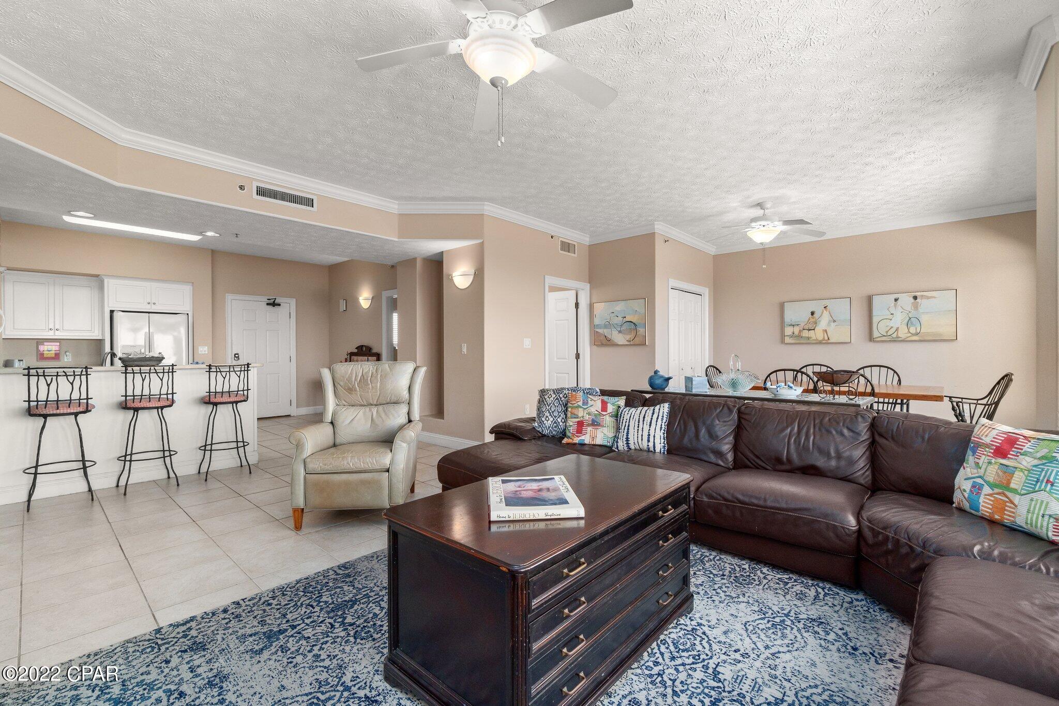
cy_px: 353
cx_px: 530
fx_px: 441
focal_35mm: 15
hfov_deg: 100.4
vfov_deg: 77.3
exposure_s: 1/5
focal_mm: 10
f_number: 8
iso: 800
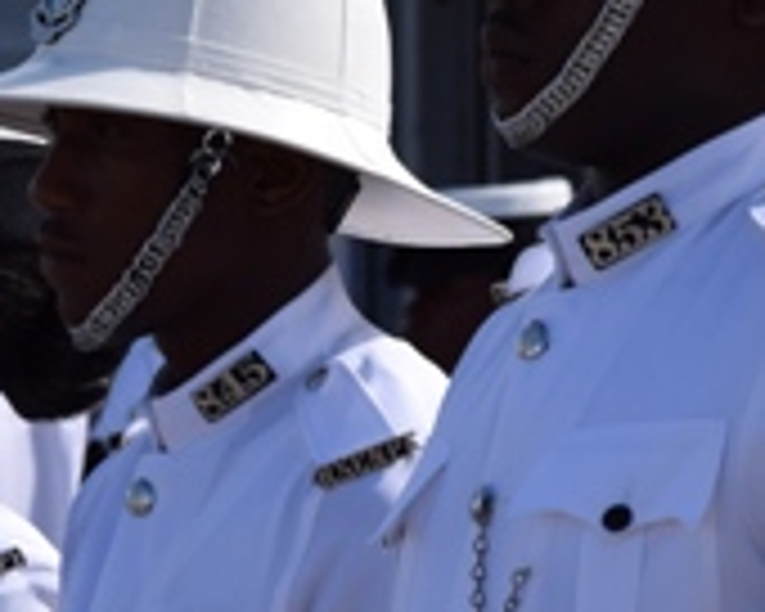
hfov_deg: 2.8
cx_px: 158
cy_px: 506
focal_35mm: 688
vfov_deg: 2.3
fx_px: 15577
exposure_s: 1/400
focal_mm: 130
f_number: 10
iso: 200
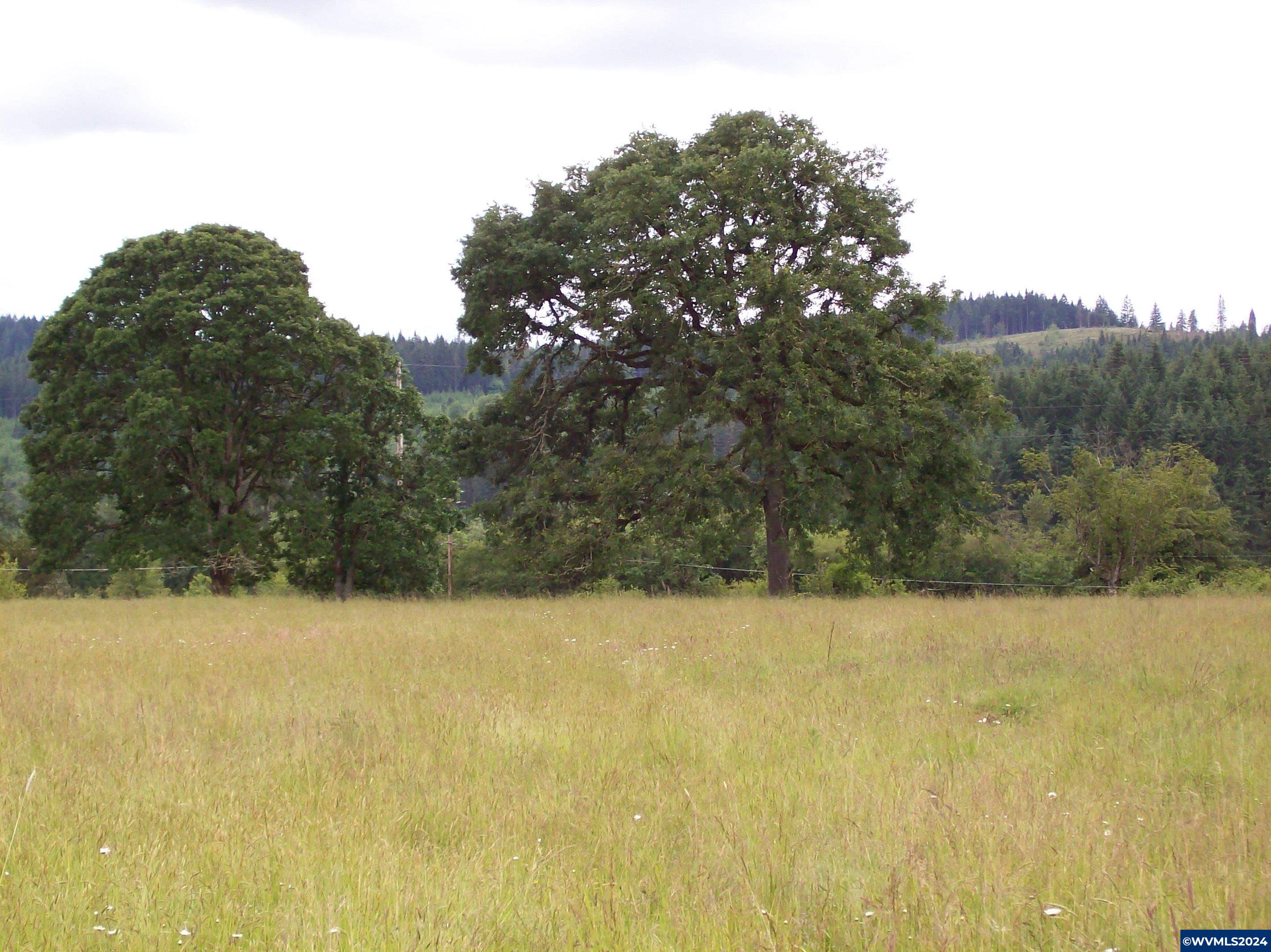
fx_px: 3193
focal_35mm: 87
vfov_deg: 17.0
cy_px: 476
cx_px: 636
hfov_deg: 22.5
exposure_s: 1/216
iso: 80
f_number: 4.3
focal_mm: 14.3
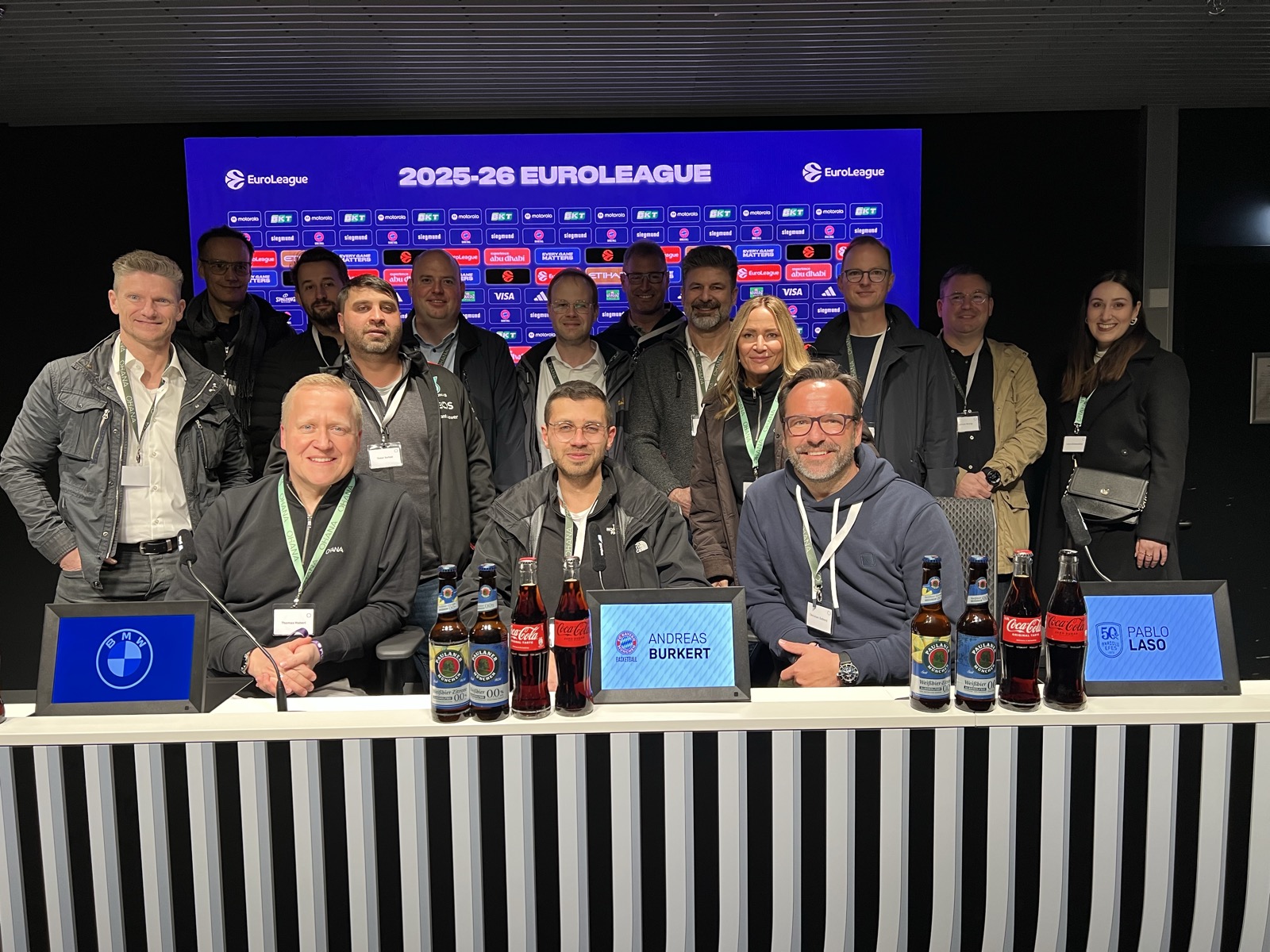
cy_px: 476
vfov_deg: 53.1
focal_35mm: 26
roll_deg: +1.3
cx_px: 635
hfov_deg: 67.3
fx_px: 954
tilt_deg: -5.0
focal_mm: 5.7
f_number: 1.5
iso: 125
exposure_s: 1/98
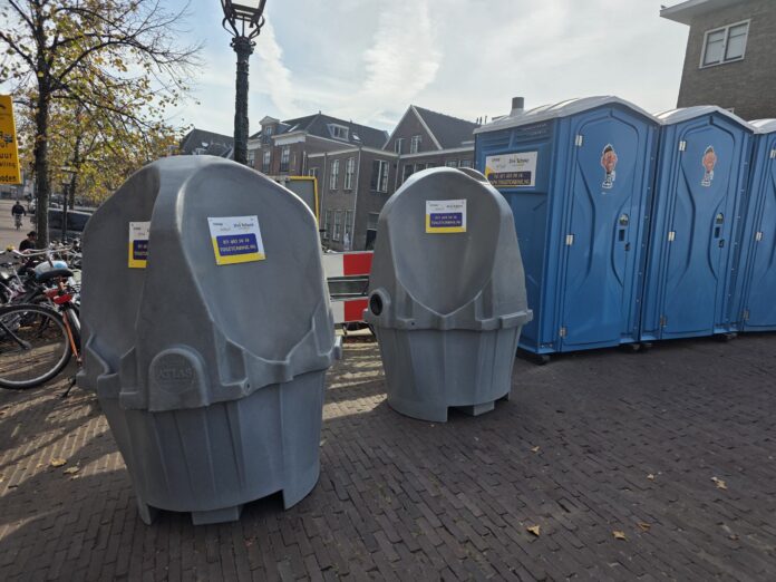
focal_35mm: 23
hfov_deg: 73.9
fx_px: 516
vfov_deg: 58.9
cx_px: 388
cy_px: 291
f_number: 1.7
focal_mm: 6.3
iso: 80
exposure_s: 1/7944
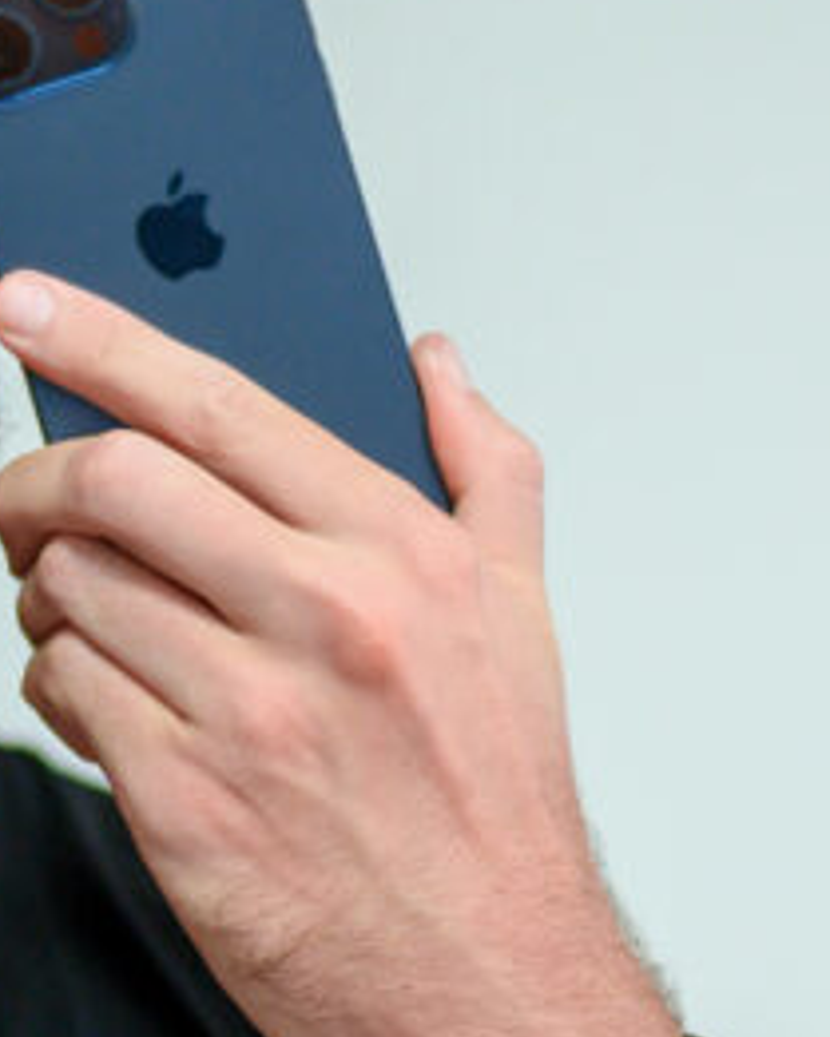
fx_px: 5647
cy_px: 721
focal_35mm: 184
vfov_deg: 10.5
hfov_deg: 8.4
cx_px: -28
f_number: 1.8
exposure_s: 1/640
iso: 2000
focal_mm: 50
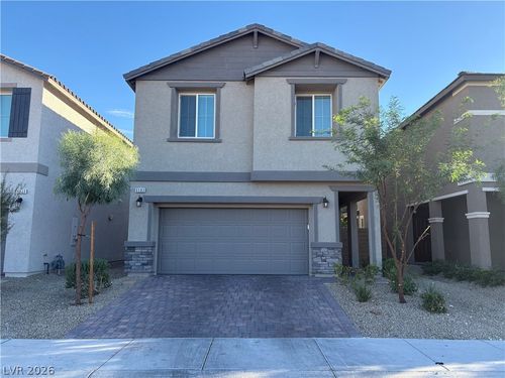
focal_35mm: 26
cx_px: 252
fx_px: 379
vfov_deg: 53.1
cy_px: 189
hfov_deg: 67.3
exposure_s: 1/920
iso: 64
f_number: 1.6
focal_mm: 5.96
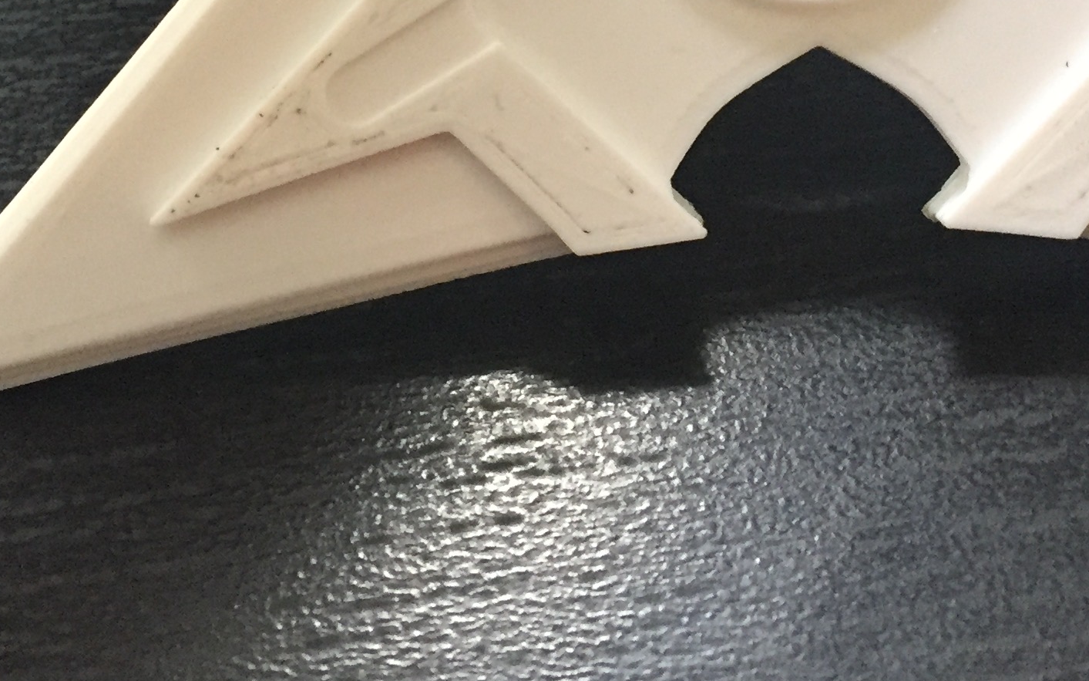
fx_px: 2107
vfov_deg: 17.5
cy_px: -136
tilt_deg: -44.4
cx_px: 586
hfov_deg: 29.0
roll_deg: +3.1
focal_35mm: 71
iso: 250
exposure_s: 1/30
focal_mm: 4.15
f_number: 2.2
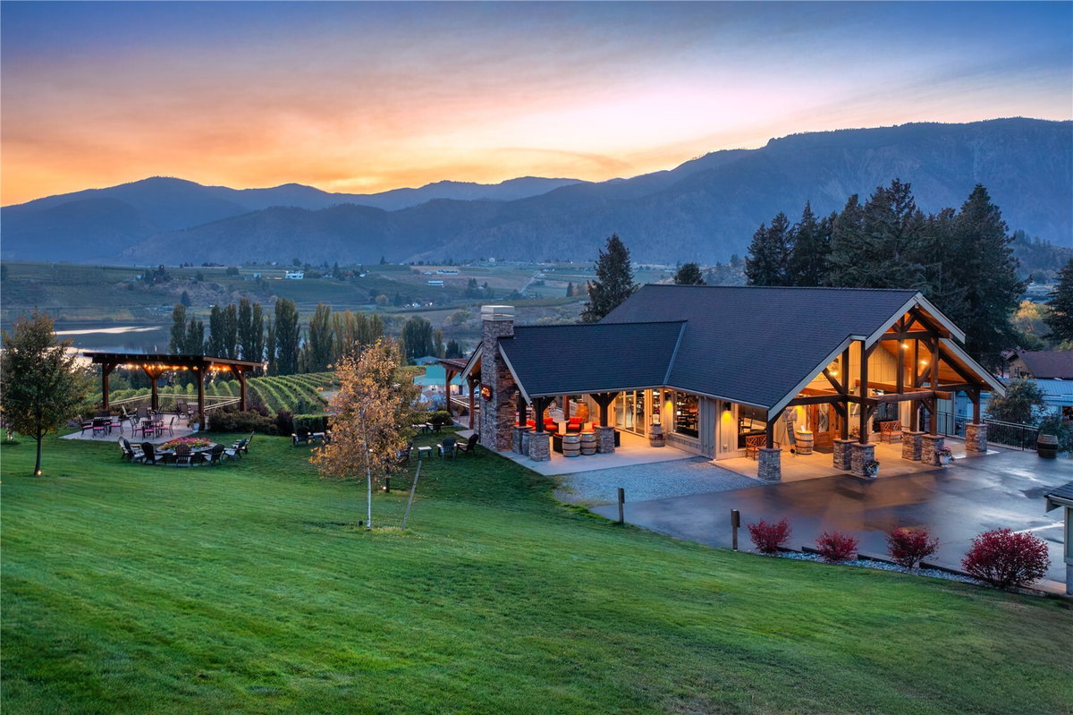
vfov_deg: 46.4
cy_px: 358
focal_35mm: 28
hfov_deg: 65.5
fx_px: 834
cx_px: 536
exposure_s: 1/100
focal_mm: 10.26
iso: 200
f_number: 2.8
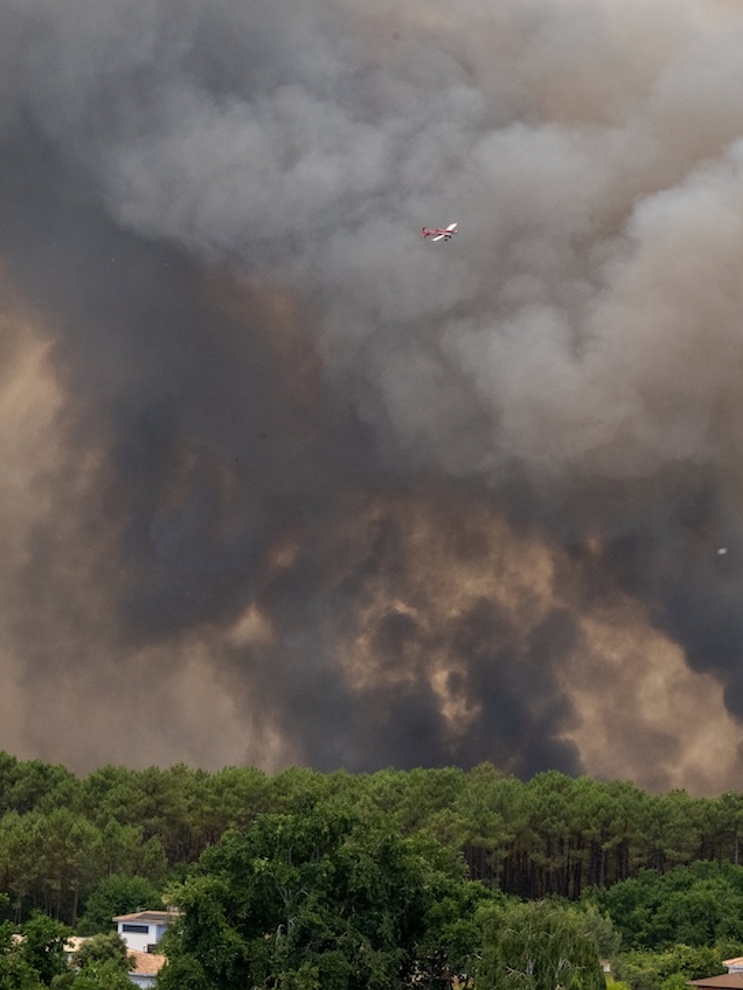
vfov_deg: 14.4
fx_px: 3921
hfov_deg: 10.8
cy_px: 446
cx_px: 363
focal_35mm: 137
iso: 1400
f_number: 16
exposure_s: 1/500
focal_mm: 86
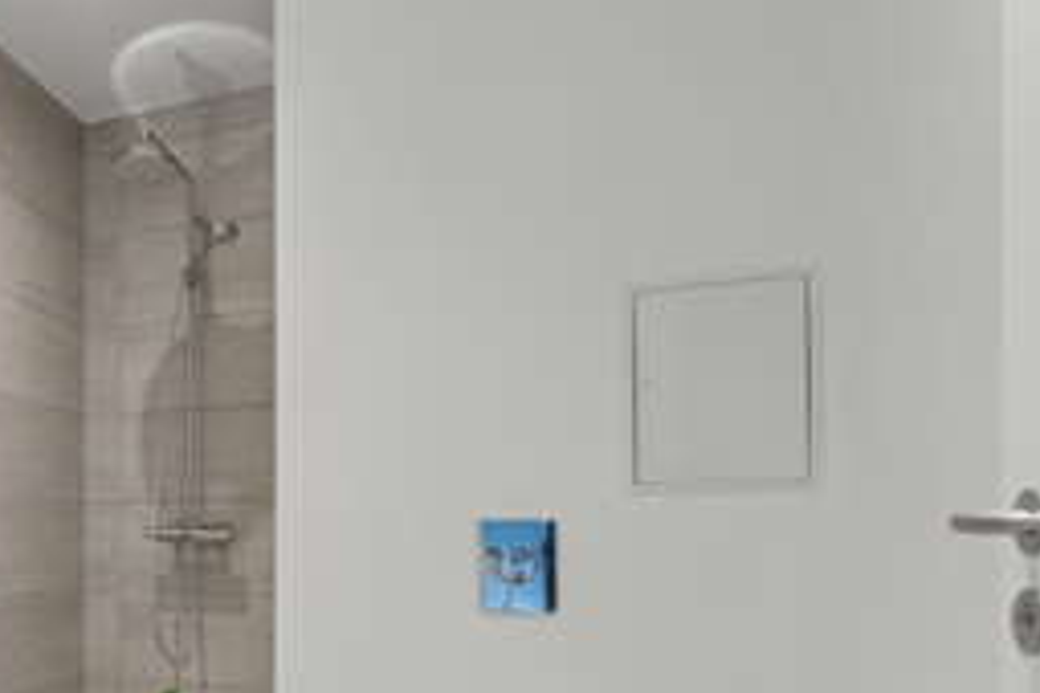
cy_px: 558
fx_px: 821
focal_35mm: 28
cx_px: 216
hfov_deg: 59.9
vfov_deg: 43.6
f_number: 8
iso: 200
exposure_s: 1/8
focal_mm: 11.5
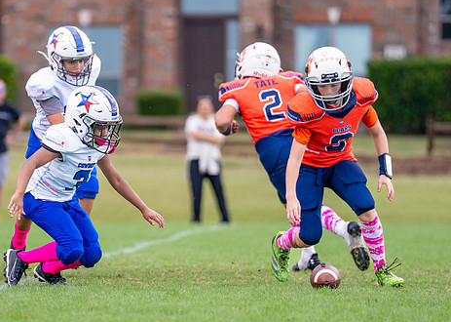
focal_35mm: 359
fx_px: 4595
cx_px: 112
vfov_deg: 4.0
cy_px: 158
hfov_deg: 5.6
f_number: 2.8
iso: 500
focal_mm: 200
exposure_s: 1/2500
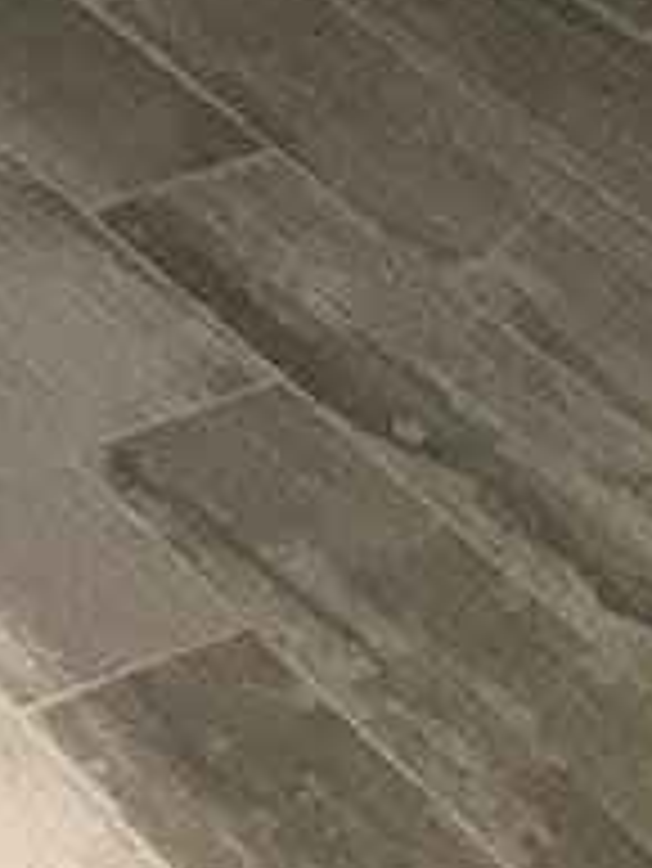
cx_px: -504
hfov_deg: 8.2
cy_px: -1655
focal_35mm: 174
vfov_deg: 9.3
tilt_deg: -7.1
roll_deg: +1.9
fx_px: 4365
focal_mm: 3.99
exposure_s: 1/20
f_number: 1.8
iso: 40
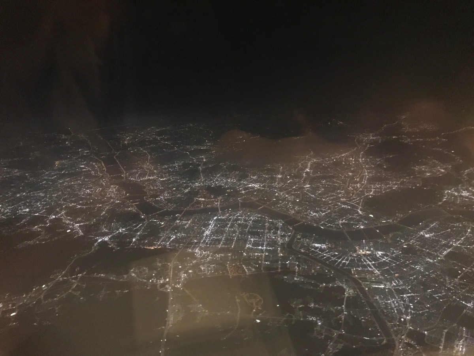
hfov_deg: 63.4
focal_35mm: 28
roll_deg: +0.7
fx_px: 383
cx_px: 237
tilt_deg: -16.2
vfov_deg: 49.7
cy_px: 178
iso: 250
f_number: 1.8
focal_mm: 3.99
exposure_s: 1/4
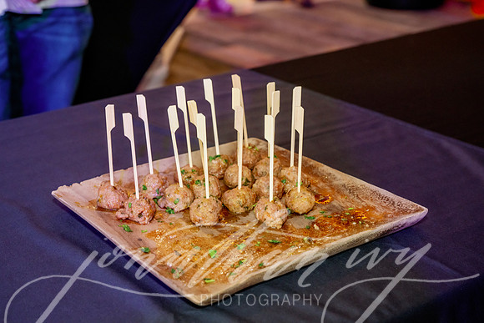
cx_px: 242
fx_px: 861
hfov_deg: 31.4
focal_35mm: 64
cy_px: 162
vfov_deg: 21.3
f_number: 6.3
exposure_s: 1/100
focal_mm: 64
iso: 2000
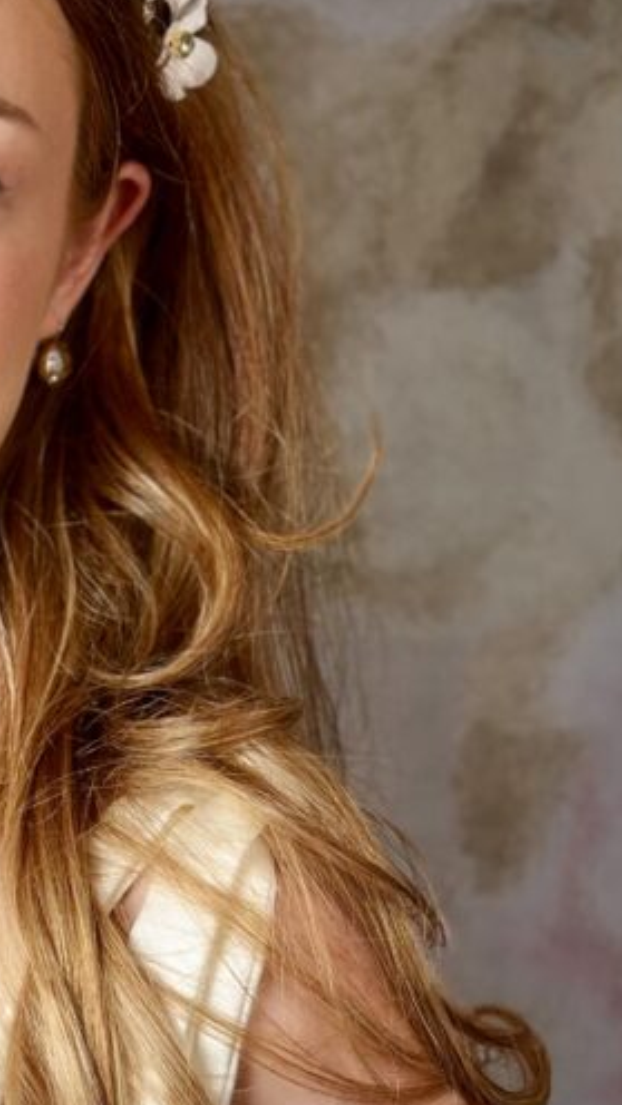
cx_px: -178
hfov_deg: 11.0
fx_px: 3167
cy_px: 412
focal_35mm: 108
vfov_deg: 19.8
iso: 80
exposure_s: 1/320
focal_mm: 6.86
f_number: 1.8
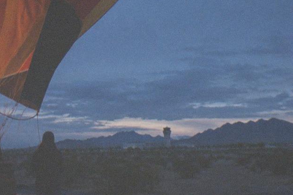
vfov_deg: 24.2
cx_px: 105
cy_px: 109
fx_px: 456
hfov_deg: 35.4
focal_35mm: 56
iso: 800
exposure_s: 1/320
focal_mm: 35
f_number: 9
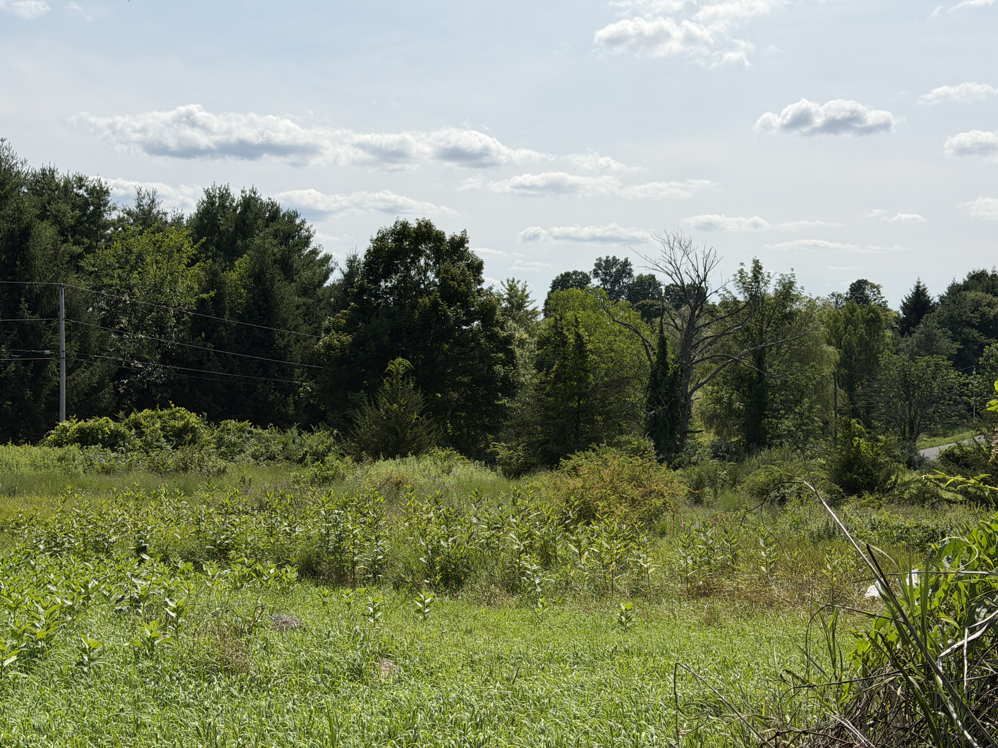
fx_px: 1384
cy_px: 374
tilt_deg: -1.0
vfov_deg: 30.3
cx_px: 499
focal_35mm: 48
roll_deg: -1.4
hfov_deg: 39.7
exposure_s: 1/9901
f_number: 1.78
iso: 64
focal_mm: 6.76
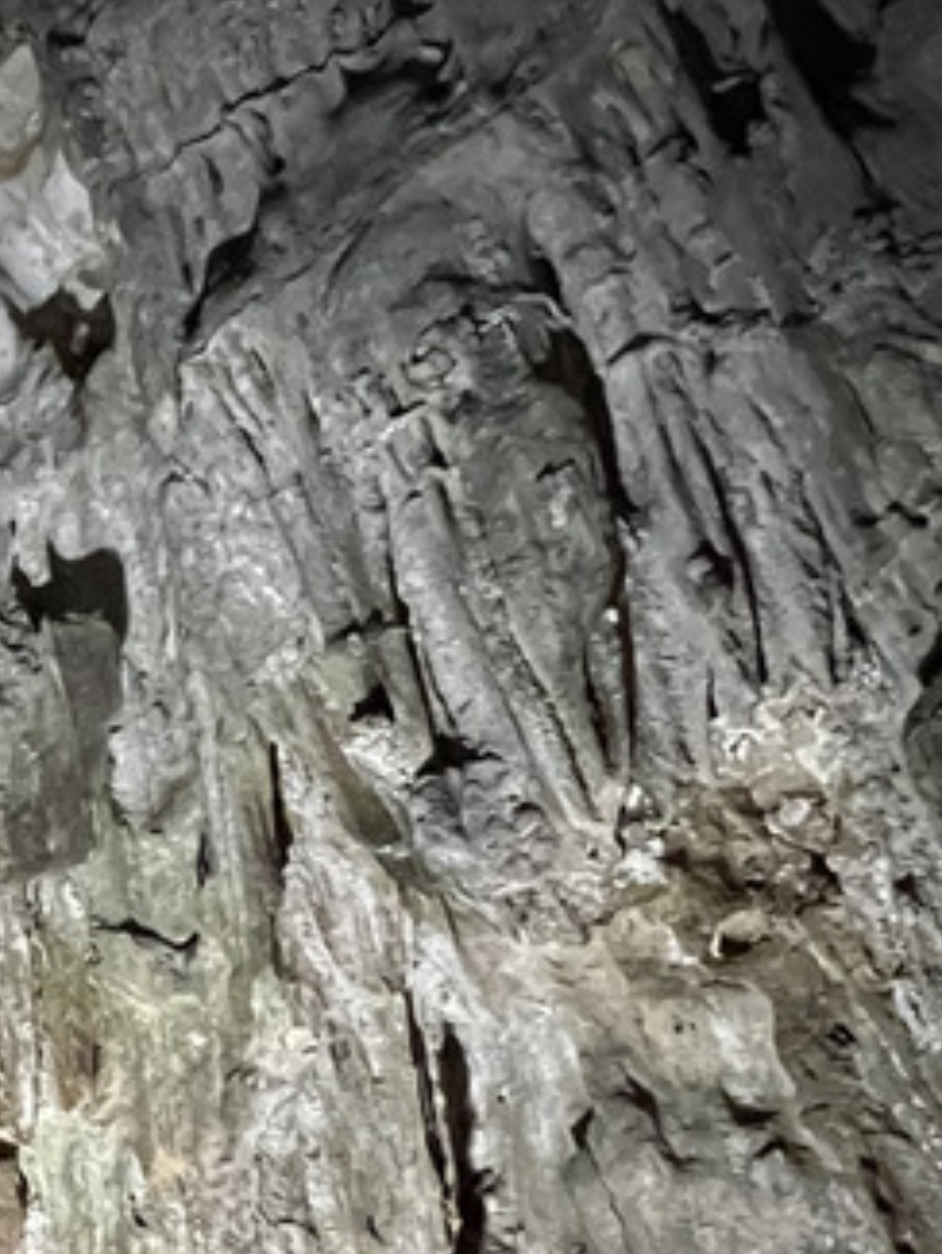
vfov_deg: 37.8
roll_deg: +1.4
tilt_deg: +25.7
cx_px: -351
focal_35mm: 48
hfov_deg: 25.2
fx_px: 1740
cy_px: 1053
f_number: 1.8
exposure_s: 1/41
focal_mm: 1.57
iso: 1000
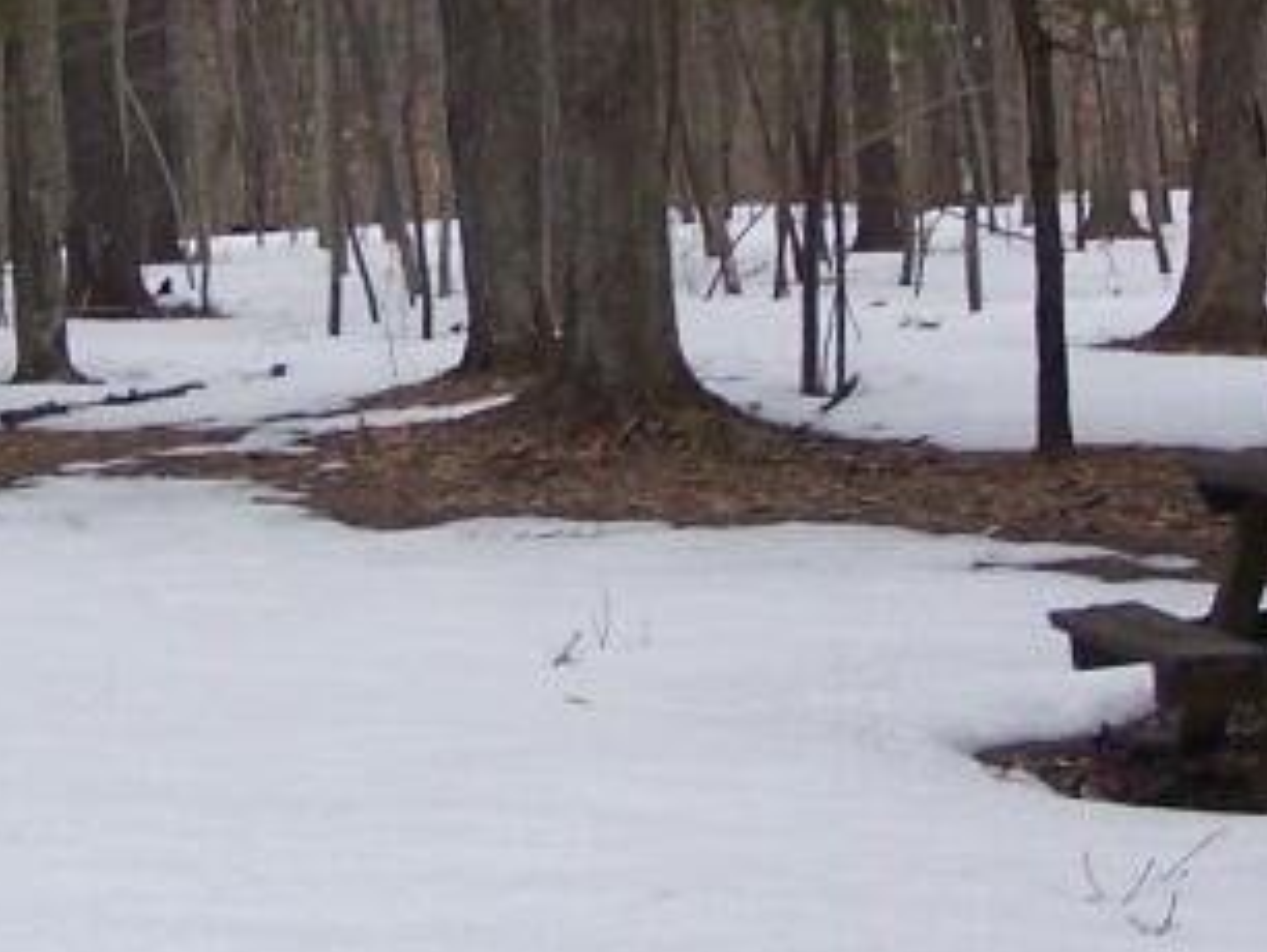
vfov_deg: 11.6
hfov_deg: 15.5
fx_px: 4652
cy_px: 91
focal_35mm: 127
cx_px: 497
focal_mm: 6.3
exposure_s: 1/800
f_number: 2.8
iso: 80
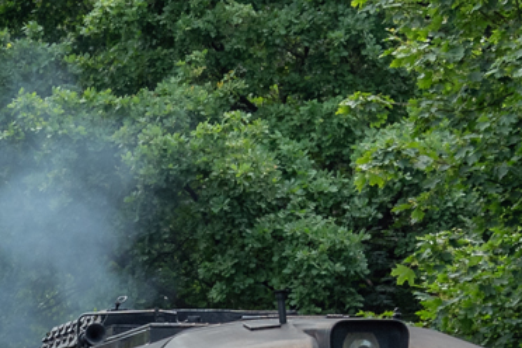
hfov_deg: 7.1
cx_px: -146
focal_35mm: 288
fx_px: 4176
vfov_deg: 4.7
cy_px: 584
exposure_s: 1/200
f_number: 8
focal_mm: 45
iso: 160
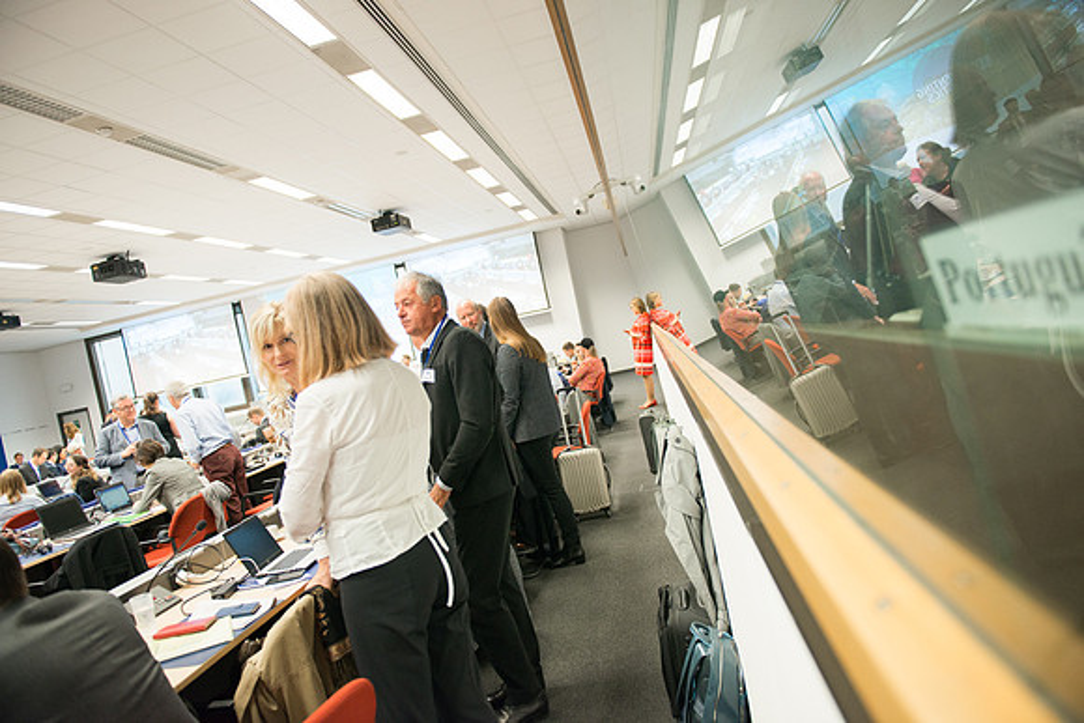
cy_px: 362
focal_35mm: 24
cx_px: 542
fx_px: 723
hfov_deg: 73.7
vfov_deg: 53.2
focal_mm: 24
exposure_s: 1/125
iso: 1000
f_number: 2.8
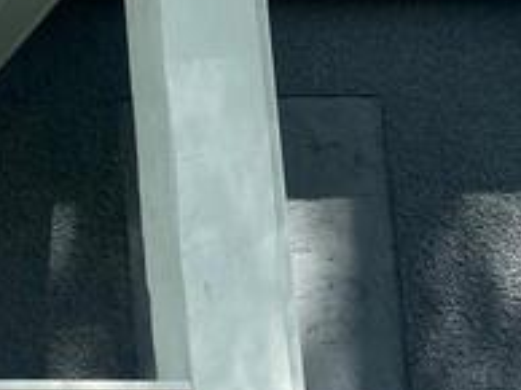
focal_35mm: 127
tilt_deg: +10.3
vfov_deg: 11.6
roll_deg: +0.0
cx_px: -548
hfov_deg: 13.2
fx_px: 1909
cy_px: 344
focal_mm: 6.76
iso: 80
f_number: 1.78
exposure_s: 1/1560
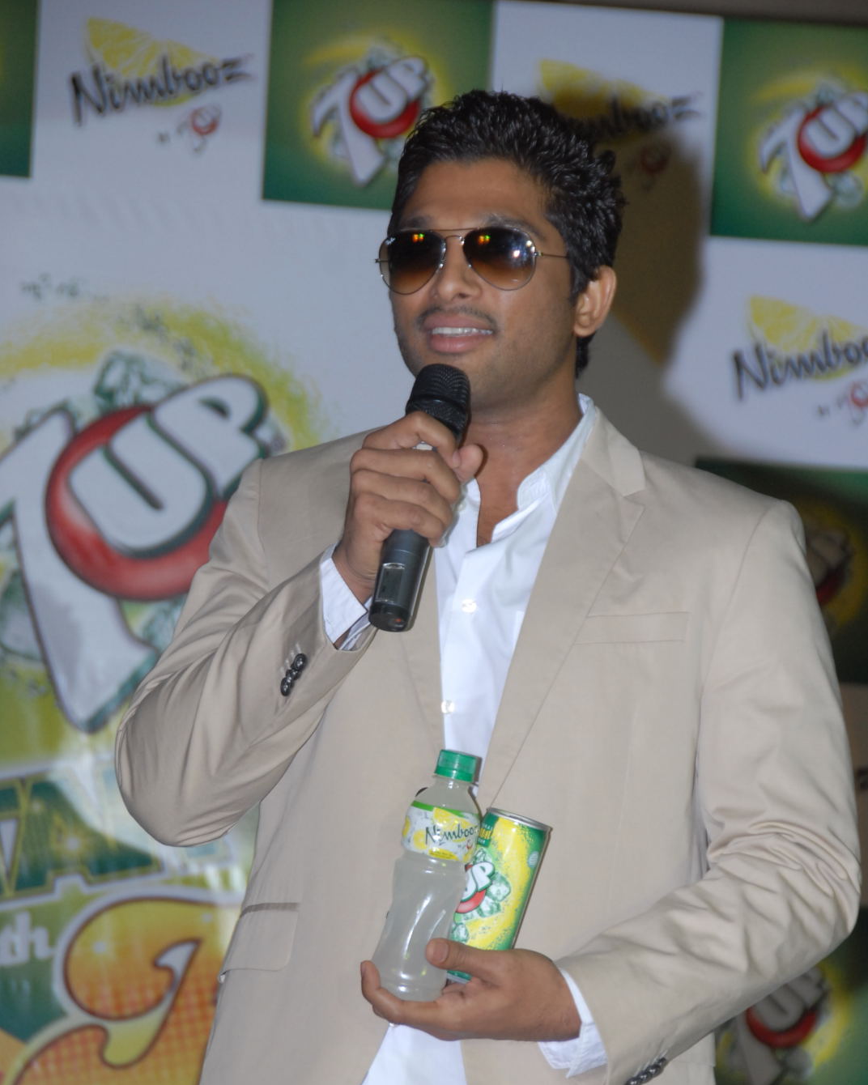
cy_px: 628
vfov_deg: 8.8
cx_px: 434
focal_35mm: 219
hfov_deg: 7.1
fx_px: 7032
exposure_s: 1/125
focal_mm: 130
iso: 400
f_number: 6.3
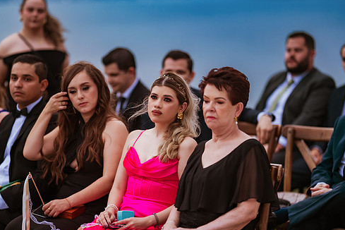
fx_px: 1533
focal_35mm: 160
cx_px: 149
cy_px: 133
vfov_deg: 8.6
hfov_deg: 12.8
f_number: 1.8
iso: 800
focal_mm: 135
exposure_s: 1/1600
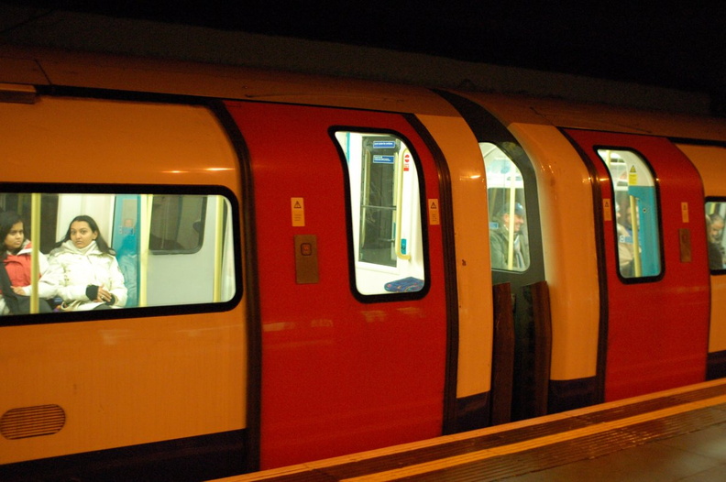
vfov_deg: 29.8
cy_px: 241
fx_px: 906
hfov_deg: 43.7
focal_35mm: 45
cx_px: 363
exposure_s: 1/320
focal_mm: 30
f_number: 1.4
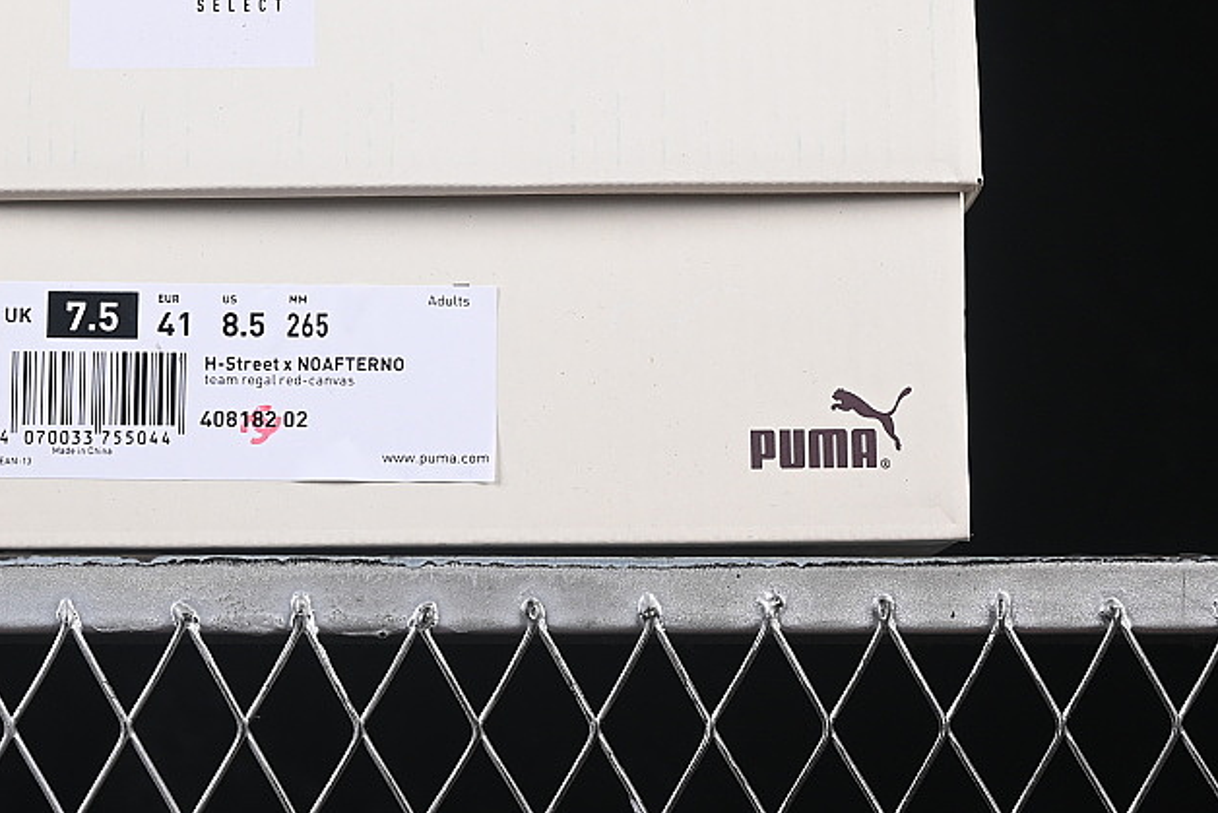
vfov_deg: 10.6
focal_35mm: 129
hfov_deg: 15.9
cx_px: 469
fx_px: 4365
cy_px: 120
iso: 160
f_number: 8
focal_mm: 50
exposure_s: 1/80
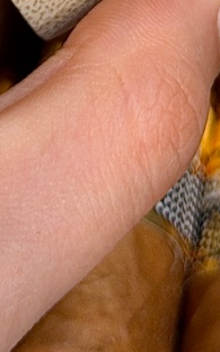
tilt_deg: -50.2
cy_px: -319
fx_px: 2254
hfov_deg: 5.6
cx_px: 141
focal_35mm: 235
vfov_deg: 8.5
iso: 100
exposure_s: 1/100
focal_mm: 6.76
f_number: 1.78
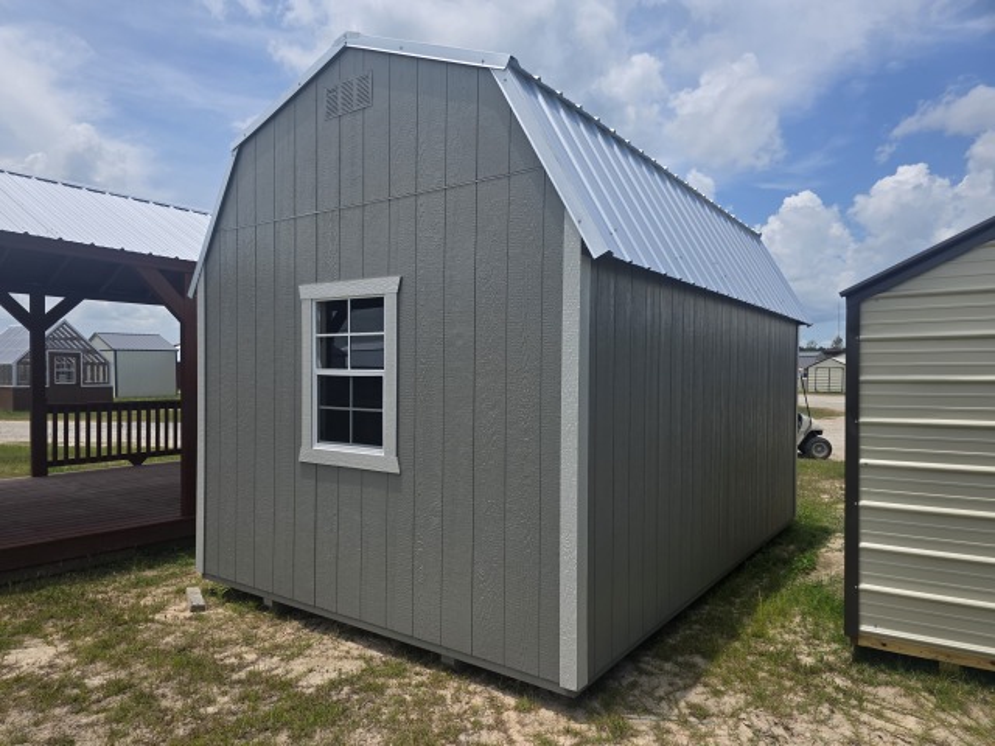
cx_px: 498
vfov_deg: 58.9
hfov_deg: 73.9
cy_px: 373
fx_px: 661
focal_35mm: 23
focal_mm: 6.3
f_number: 1.7
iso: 80
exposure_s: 1/6809
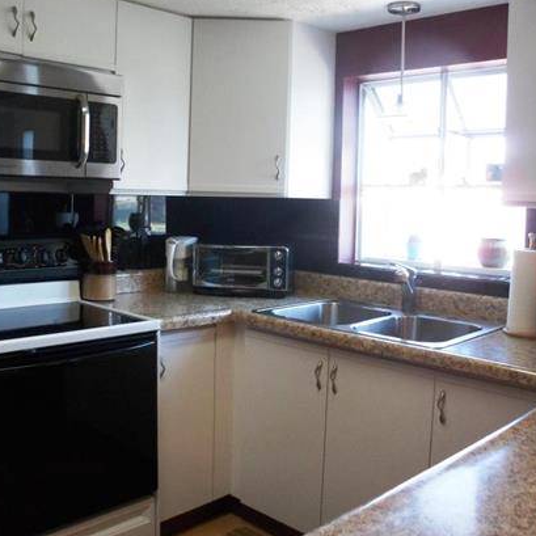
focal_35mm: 36
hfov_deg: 46.0
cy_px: 242
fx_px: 631
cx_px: 256
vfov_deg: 46.0
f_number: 3.3
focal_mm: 4.9
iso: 320
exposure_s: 1/45
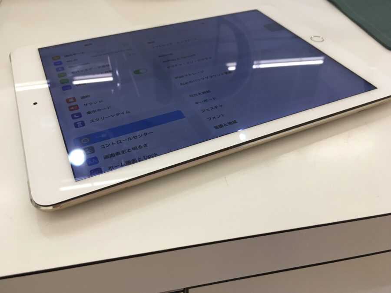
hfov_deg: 61.7
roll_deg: -1.0
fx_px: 328
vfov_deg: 48.2
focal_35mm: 29
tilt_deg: -43.8
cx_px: 196
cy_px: 146
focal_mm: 4.15
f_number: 2.2
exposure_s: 1/30
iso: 40
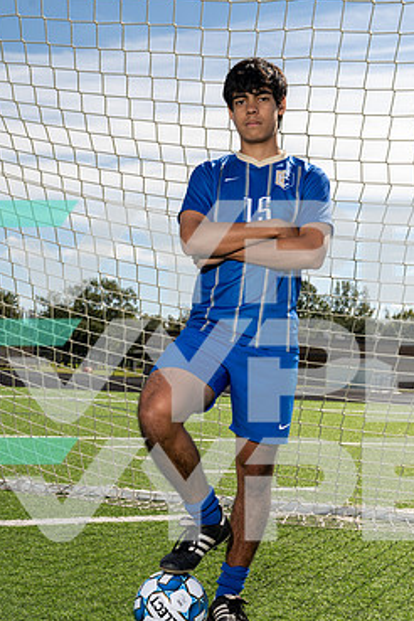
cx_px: 229
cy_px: 372
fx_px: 862
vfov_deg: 39.4
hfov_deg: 27.0
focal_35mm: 50
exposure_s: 1/250
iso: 100
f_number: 8
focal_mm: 41
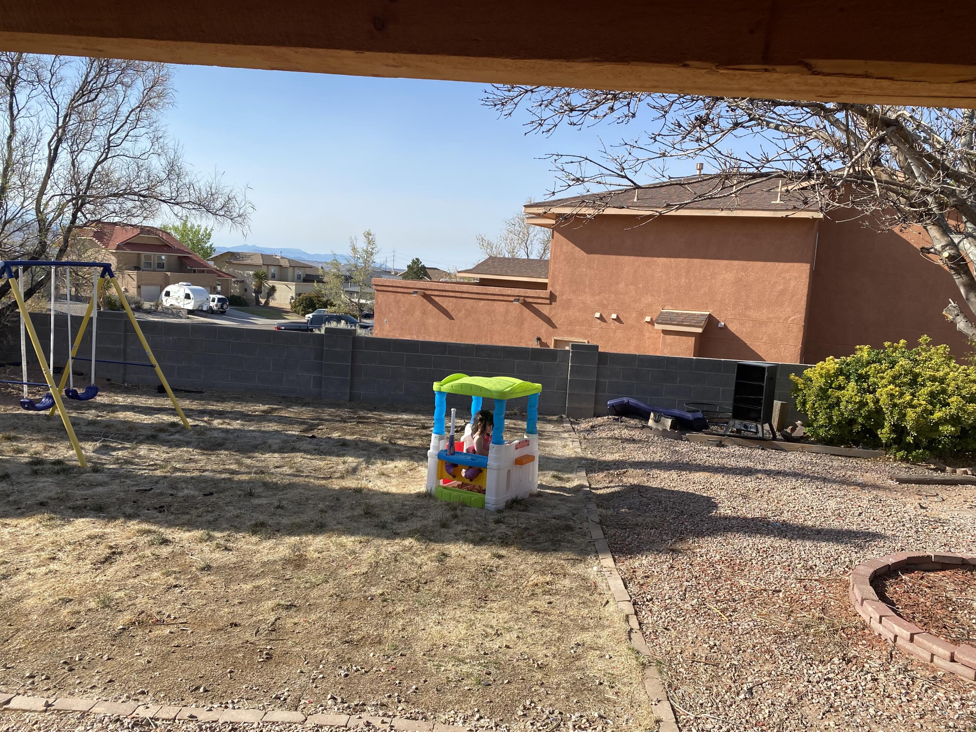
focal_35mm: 26
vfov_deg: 53.1
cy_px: 366
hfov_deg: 67.3
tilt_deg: -7.6
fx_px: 733
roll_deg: -3.9
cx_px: 488
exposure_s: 1/2141
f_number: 1.8
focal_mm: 4.25
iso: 32
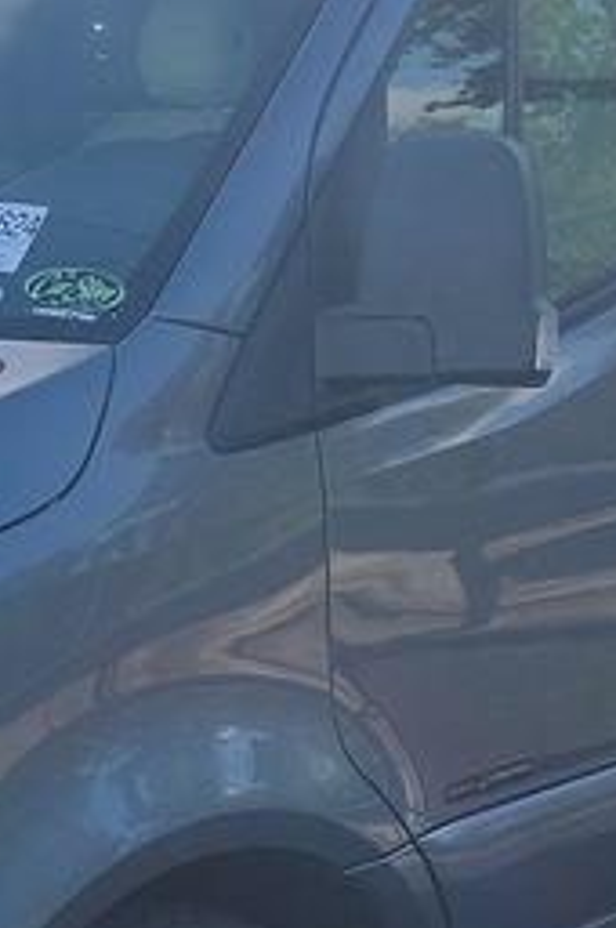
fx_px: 2573
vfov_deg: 20.4
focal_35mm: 100
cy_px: 460
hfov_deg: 13.6
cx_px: 286
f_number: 1.8
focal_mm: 6.7
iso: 50
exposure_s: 1/644
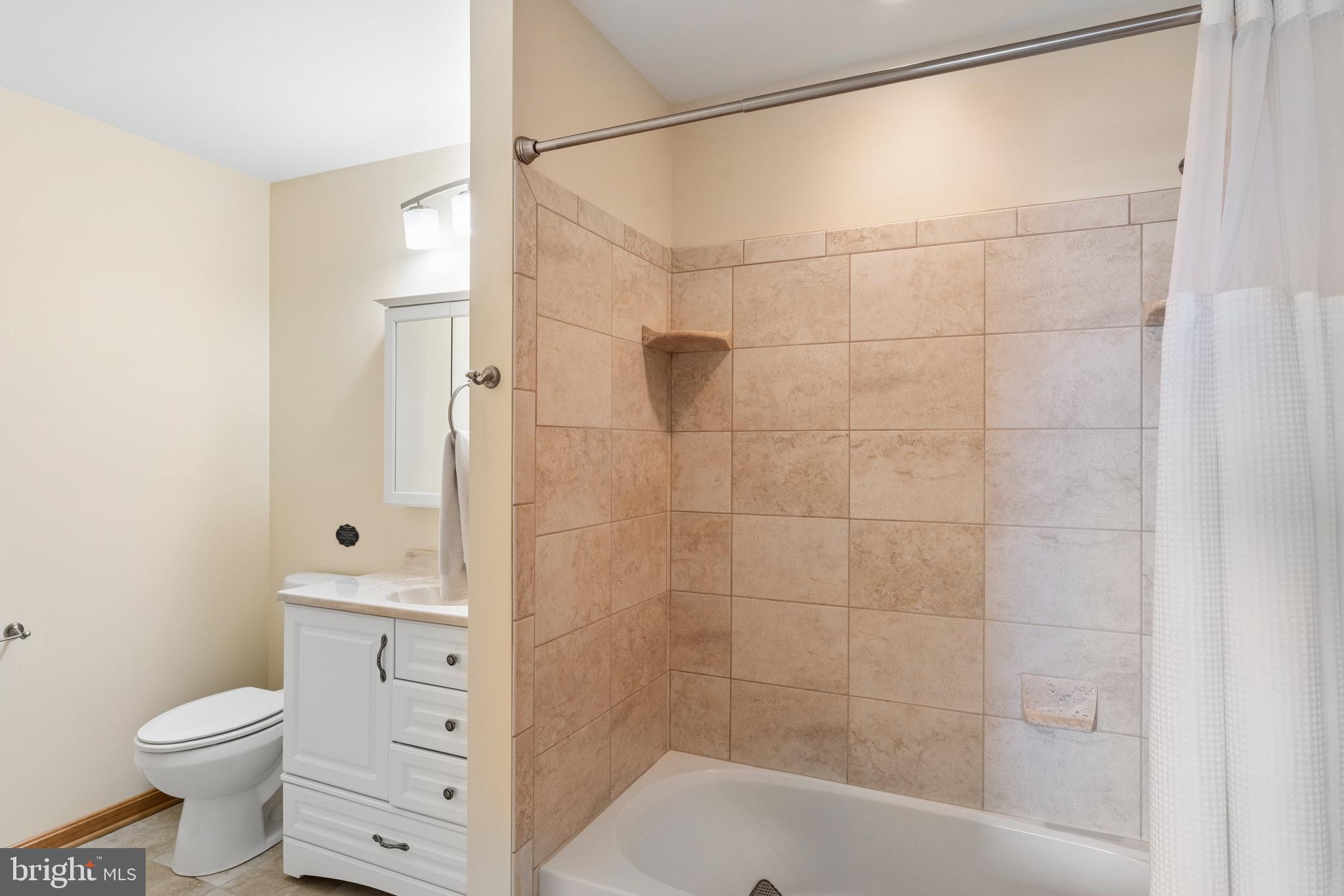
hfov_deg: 86.9
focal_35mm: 19
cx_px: 672
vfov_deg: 64.5
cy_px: 448
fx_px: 709
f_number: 8
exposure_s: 1/13
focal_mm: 19
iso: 500
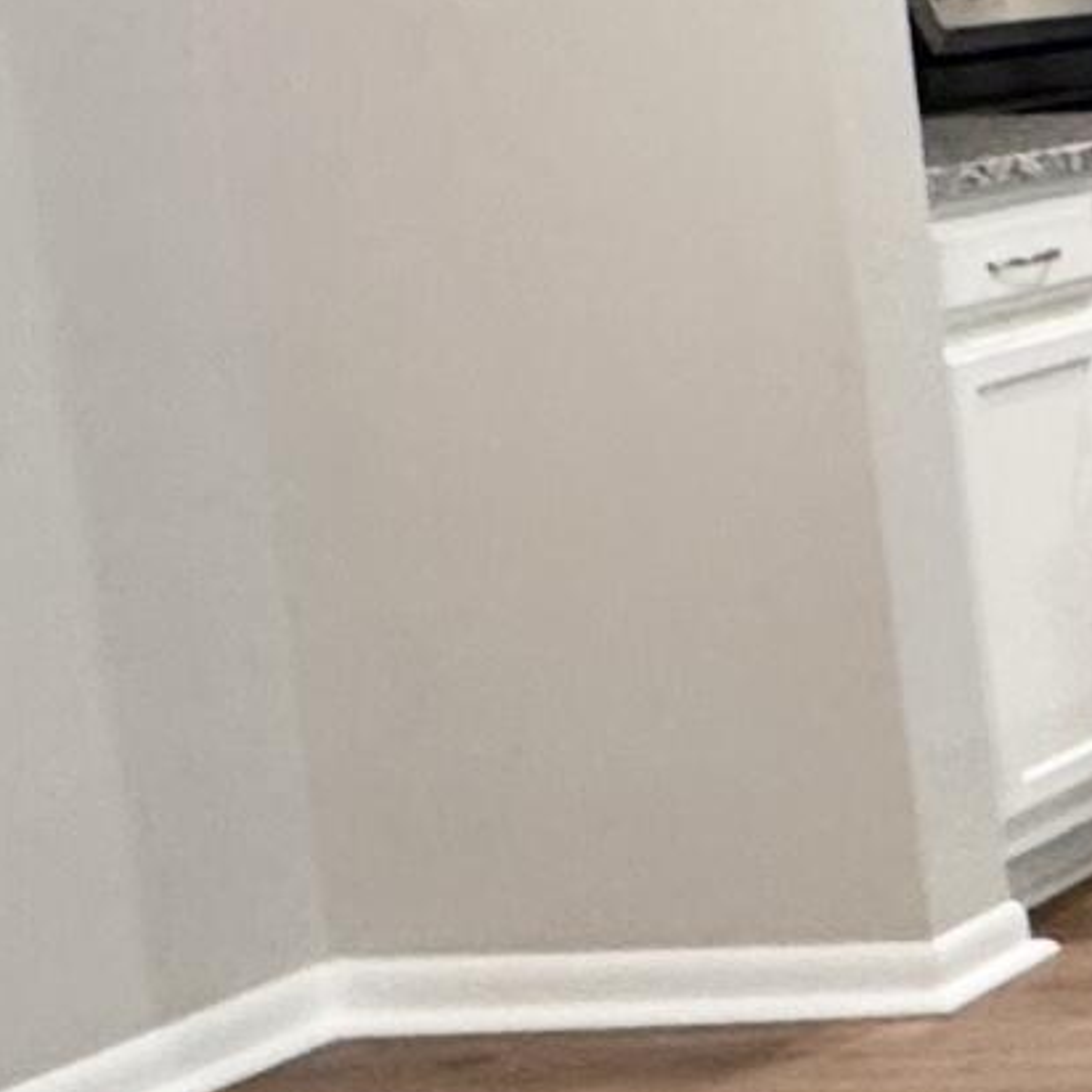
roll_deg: +0.9
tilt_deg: -7.3
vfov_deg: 19.0
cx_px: 3268
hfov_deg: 11.4
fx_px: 3212
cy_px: 170
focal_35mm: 90
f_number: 2.2
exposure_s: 1/60
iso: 250
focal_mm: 2.22
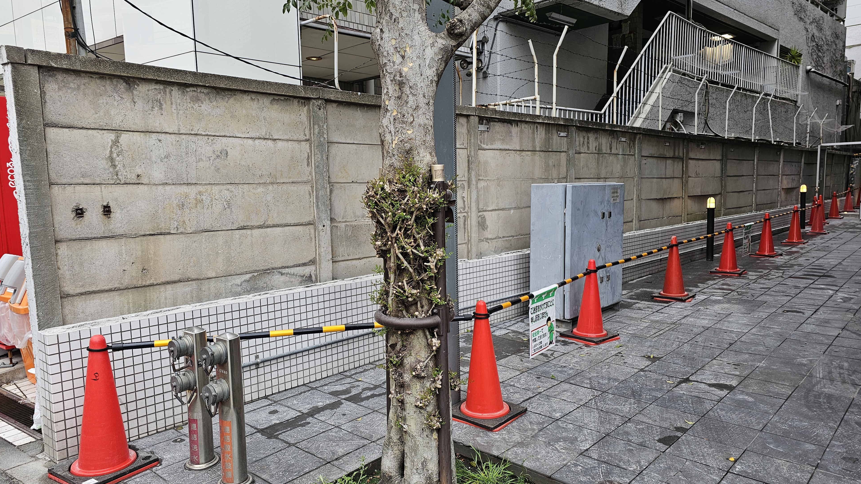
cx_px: 420
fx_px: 594
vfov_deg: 44.4
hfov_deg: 71.9
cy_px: 251
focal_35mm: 26
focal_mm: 6.3
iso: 20
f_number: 1.7
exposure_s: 1/100
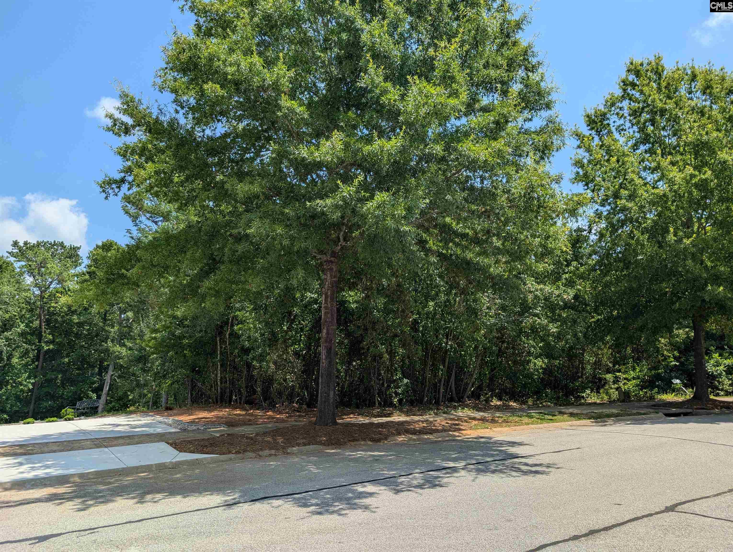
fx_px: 509
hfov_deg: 71.5
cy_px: 276
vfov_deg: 56.9
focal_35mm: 24
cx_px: 366
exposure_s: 1/858
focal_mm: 6.9
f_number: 1.68
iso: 20
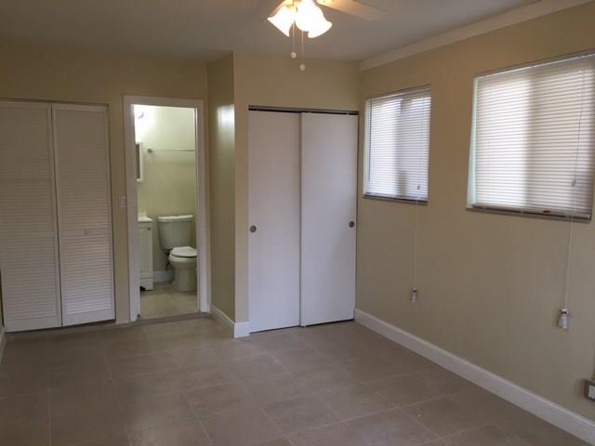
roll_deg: -1.2
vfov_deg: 48.2
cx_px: 298
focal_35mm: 29
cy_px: 223
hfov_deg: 61.7
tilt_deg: -4.6
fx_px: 498
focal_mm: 4.15
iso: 25
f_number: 2.2
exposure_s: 1/30
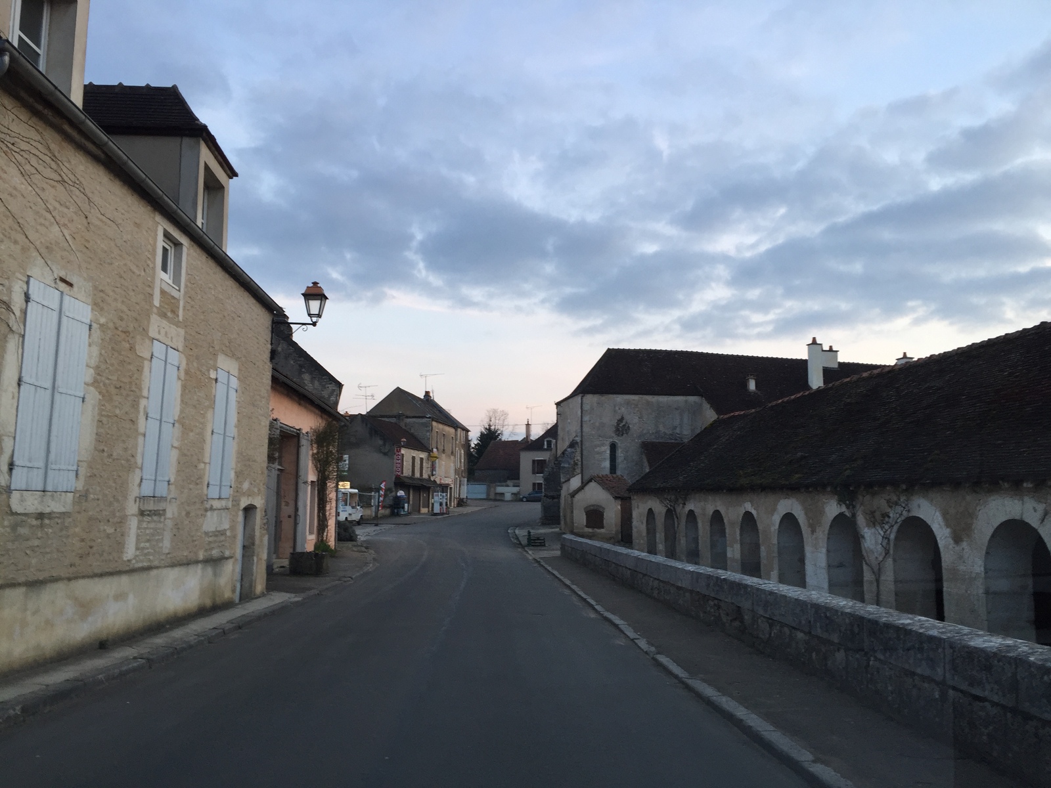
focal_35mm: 29
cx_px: 526
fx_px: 880
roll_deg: +0.7
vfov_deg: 48.2
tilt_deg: +7.3
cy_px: 394
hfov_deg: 61.7
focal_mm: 4.15
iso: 40
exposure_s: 1/50
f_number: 2.2
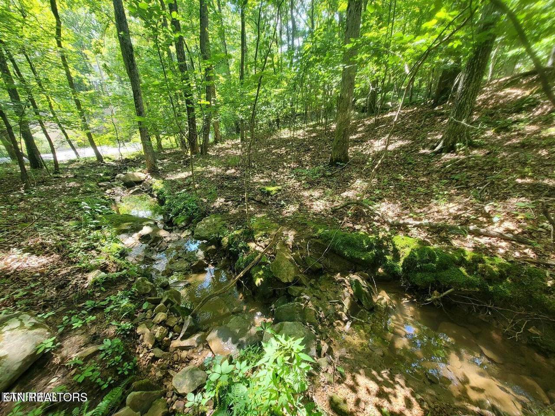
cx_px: 278
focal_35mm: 13
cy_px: 208
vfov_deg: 89.9
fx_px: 208
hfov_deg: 106.2
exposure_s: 1/120
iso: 100
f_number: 2.2
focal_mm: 2.2
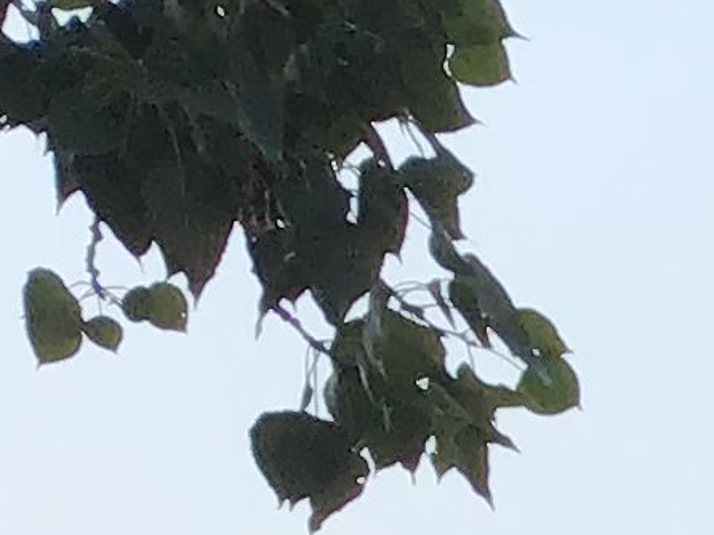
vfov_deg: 5.8
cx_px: 2342
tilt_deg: -7.2
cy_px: 1951
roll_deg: +0.4
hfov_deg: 7.4
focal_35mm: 227
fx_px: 4680
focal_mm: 3.3
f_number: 2.4
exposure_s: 1/1852
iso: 25
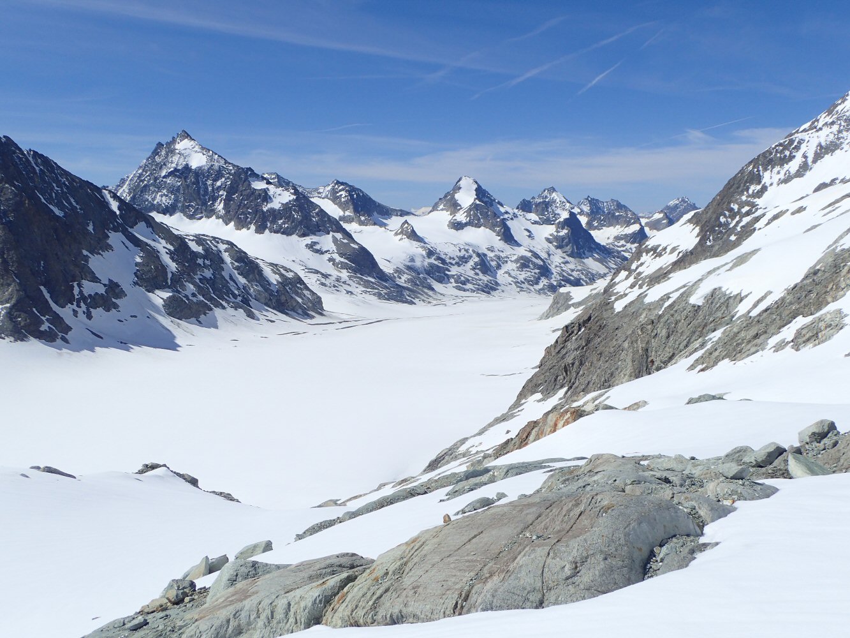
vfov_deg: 46.8
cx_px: 425
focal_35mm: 30
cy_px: 319
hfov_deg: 60.0
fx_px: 737
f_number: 9
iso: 100
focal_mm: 5.5
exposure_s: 1/320
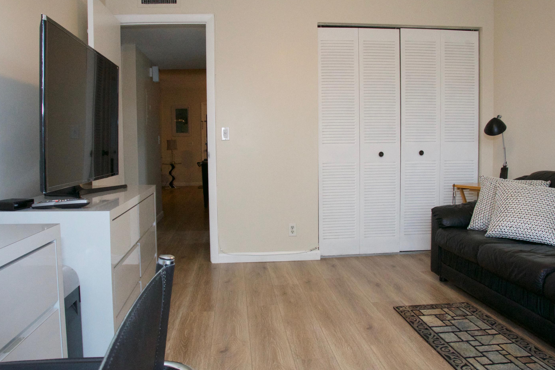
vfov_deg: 44.9
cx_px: 280
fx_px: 447
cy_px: 174
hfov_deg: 63.7
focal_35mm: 29
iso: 6400
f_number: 11
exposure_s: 1/200
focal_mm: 18
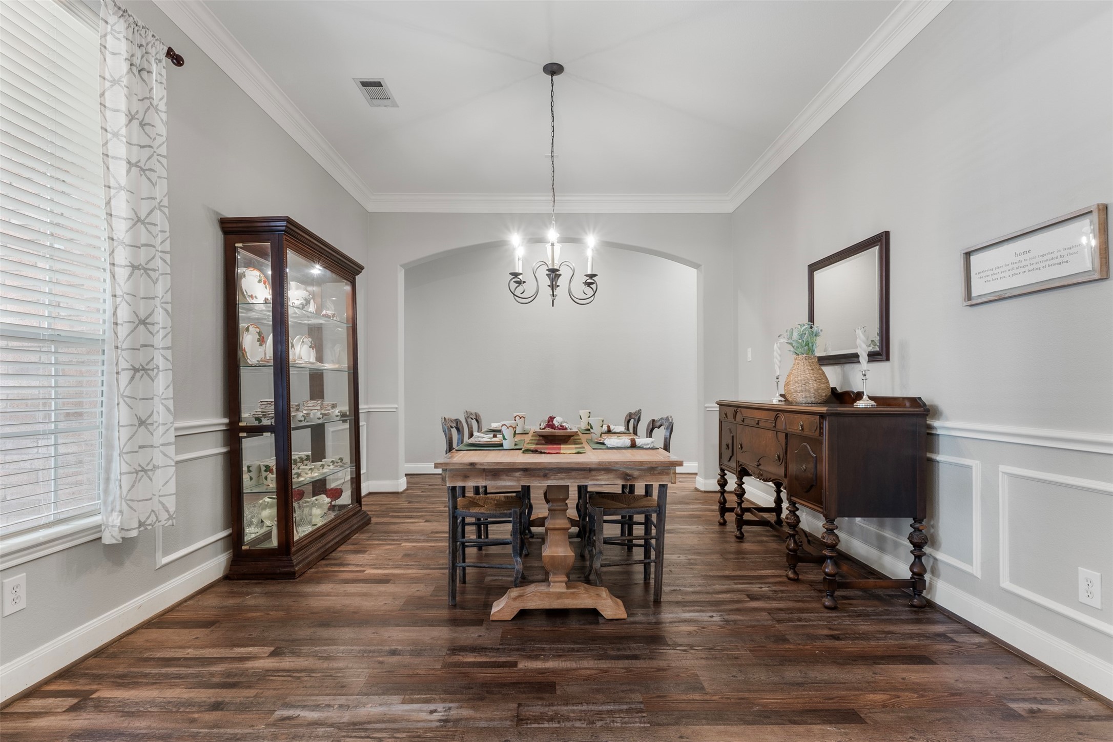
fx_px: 526
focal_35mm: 17
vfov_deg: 70.4
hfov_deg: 93.3
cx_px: 556
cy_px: 371
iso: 250
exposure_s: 1.6
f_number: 9
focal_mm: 11.6
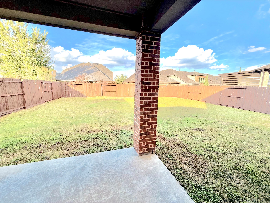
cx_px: 135
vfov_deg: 85.7
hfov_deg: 102.1
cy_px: 102
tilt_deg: -7.8
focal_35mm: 14
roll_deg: -1.9
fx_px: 109
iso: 50
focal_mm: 2.22
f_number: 2.2
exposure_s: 1/545
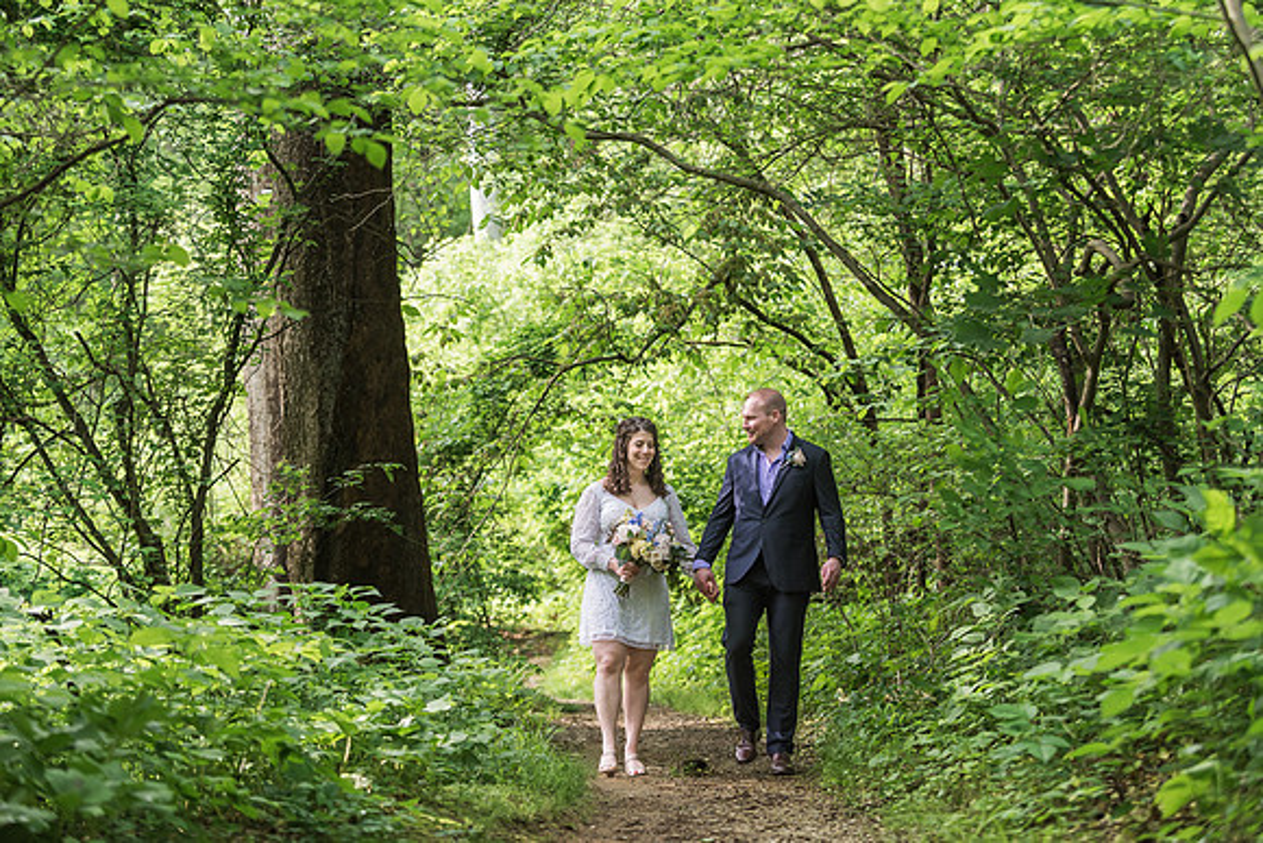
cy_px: 415
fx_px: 2548
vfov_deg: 18.8
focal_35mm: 73
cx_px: 632
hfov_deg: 27.8
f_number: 2.8
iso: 640
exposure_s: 1/400
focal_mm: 70
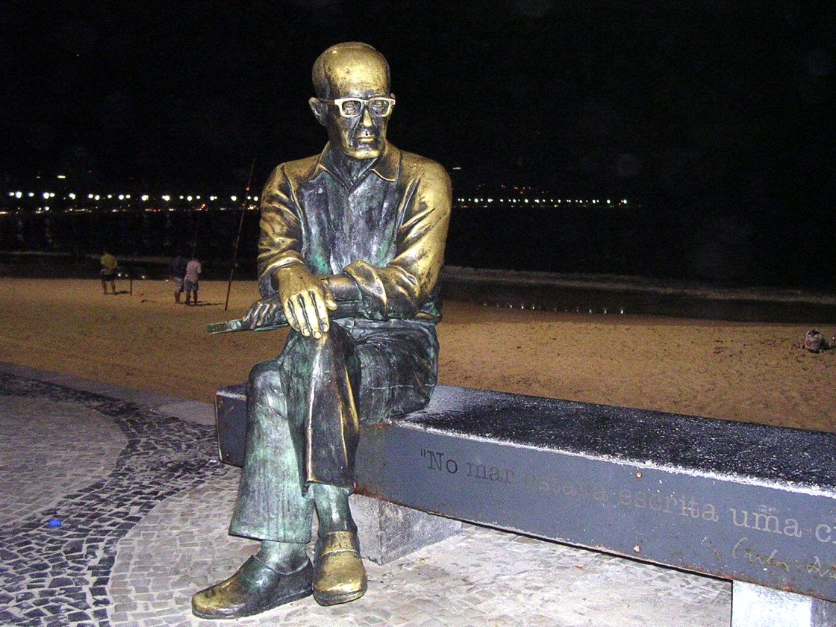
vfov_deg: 37.7
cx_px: 418
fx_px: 918
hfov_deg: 49.0
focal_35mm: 38
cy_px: 314
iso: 400
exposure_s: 1/60.1
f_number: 2.8
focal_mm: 5.8
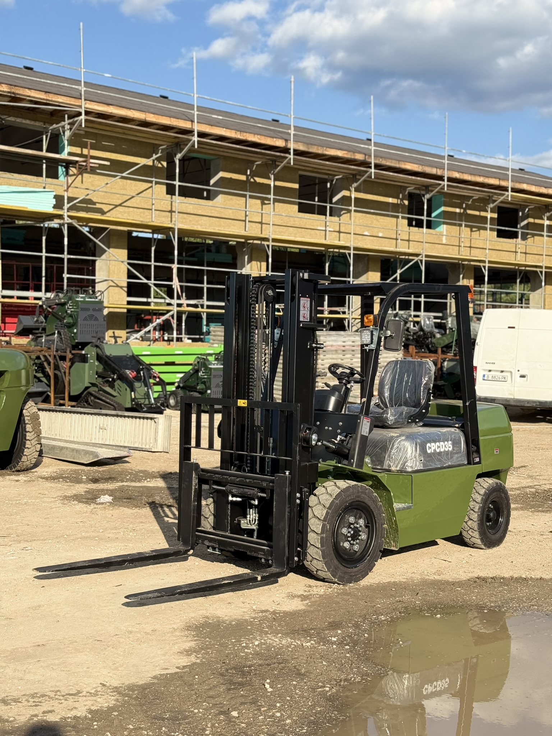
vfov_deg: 39.7
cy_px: 368
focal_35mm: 48
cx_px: 276
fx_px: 1021
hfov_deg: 30.3
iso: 80
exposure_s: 1/3378
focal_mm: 6.76
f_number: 1.78
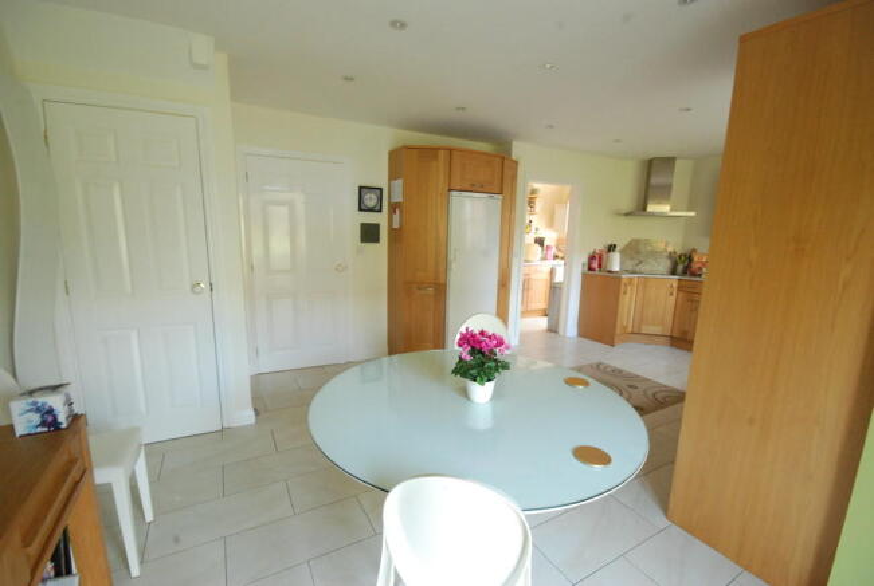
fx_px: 365
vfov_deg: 77.6
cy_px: 293
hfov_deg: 100.3
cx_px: 437
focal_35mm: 15
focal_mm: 10
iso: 1250
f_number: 10
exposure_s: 1/8
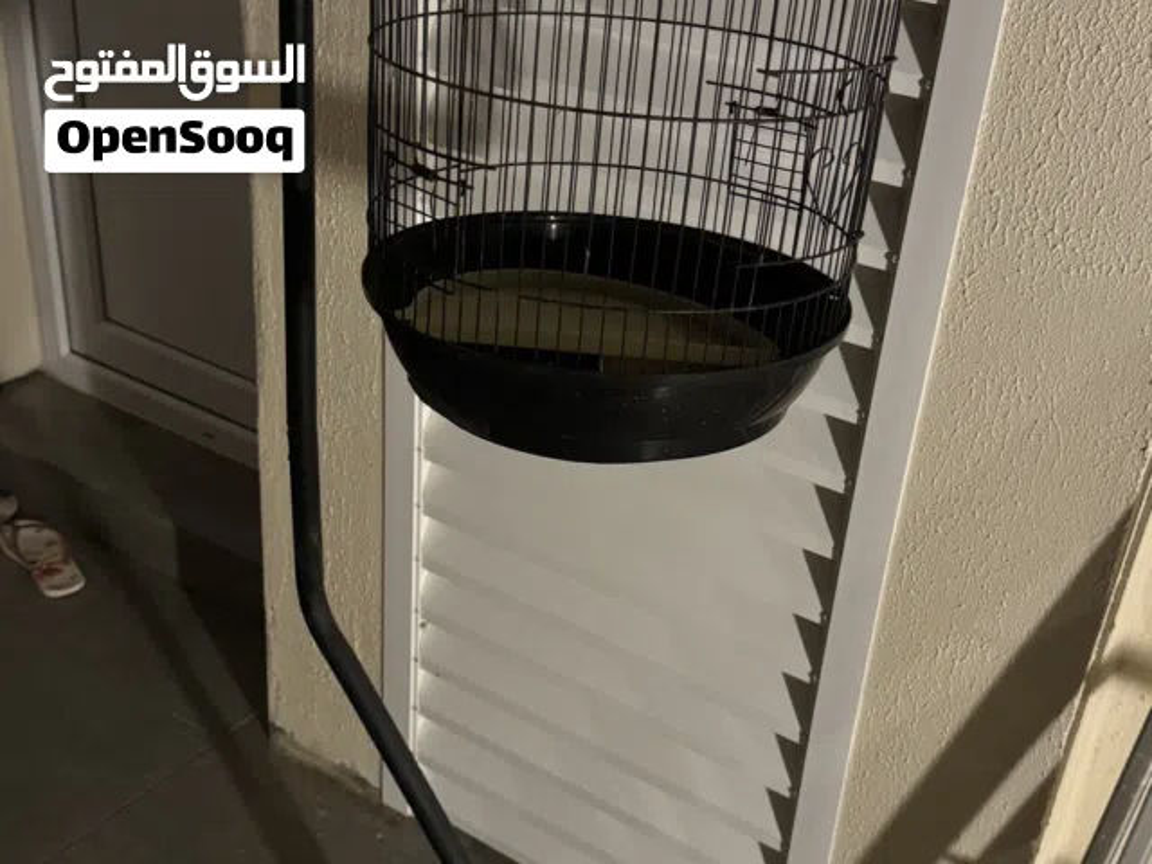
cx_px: 576
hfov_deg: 71.6
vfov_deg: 56.8
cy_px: 432
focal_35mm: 24
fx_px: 799
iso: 1000
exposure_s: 1/33
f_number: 1.78
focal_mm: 6.76
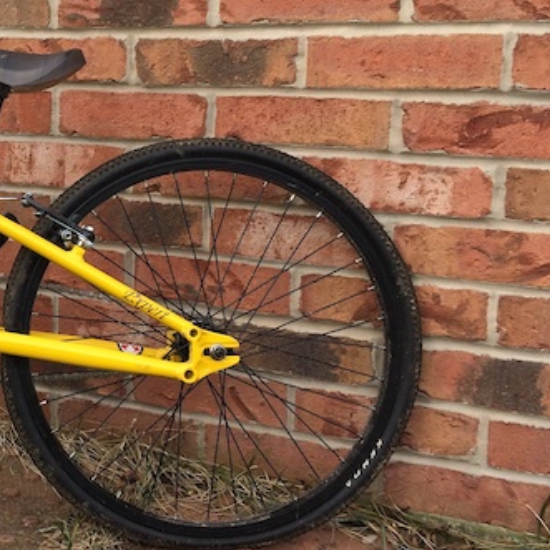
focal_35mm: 62
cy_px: 206
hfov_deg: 25.5
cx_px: -70
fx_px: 1115
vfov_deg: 27.6
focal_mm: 4.15
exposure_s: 1/394
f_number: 2.2
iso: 32
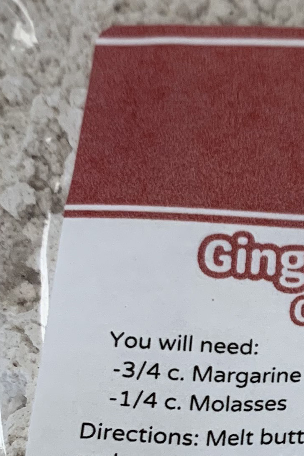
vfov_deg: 20.0
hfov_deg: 13.0
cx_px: 455
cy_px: 408
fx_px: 1266
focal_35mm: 100
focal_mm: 4.25
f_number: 1.8
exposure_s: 1/120
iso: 50
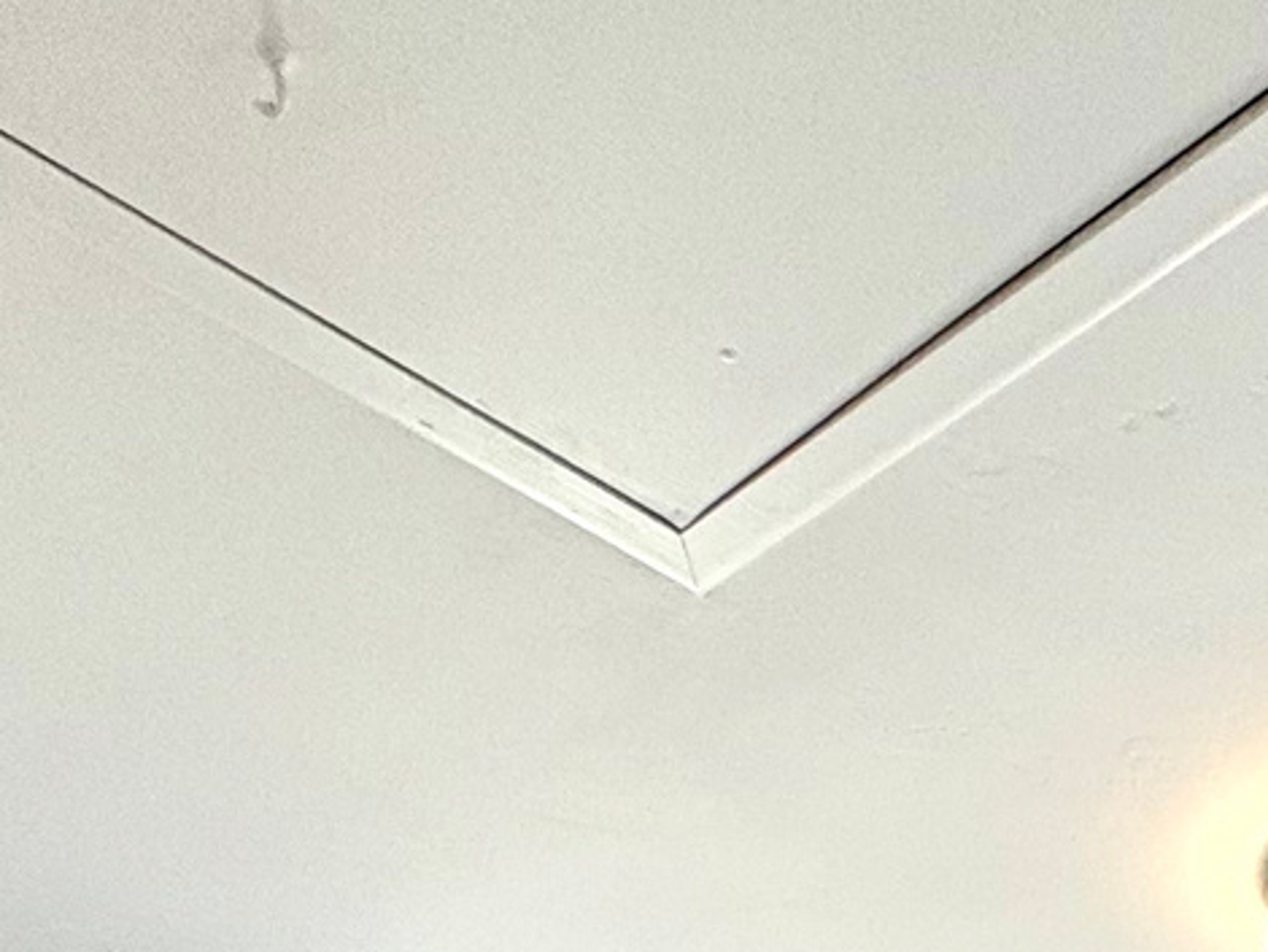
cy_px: 1942
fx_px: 2236
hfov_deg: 29.6
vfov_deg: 17.1
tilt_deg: +1.6
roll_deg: -2.3
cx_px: 1255
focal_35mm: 61
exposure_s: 1/132
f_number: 2.2
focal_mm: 2.22
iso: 80
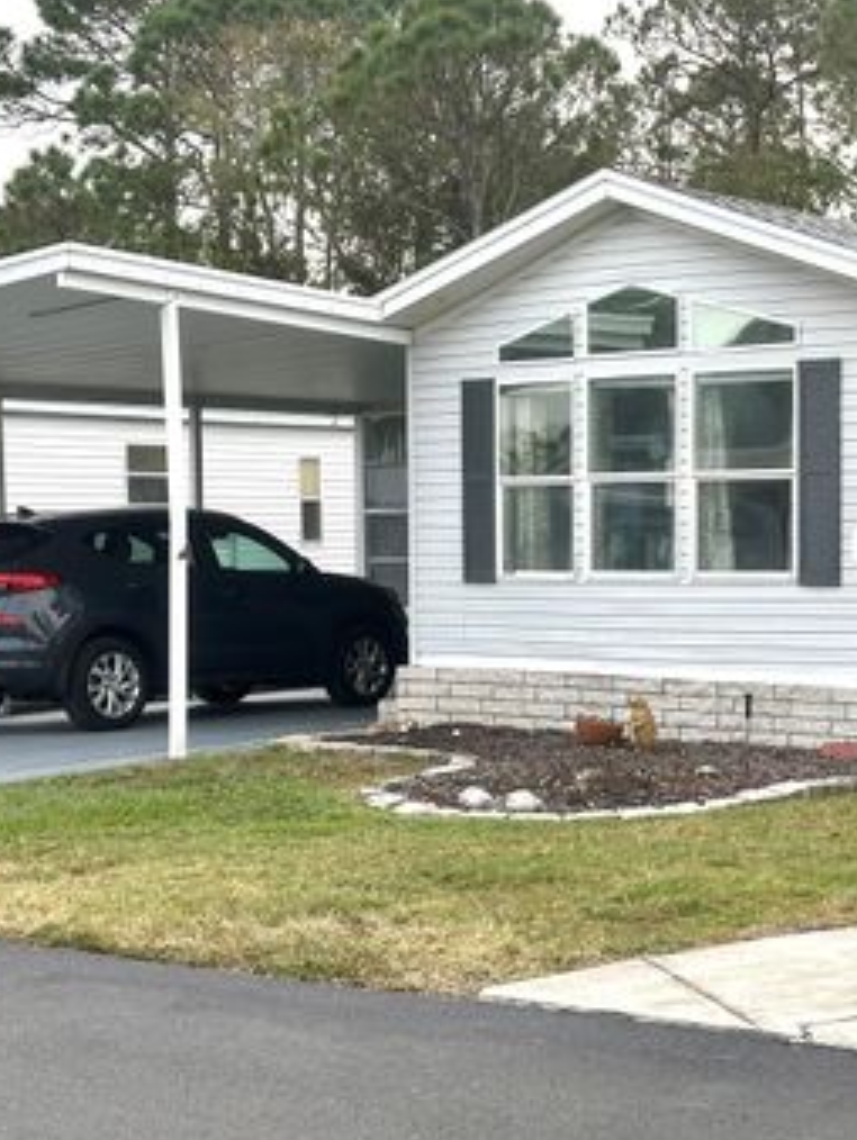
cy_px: 545
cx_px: 634
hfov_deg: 20.6
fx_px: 2341
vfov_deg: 27.4
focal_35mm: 71
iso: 64
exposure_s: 1/638
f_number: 1.78
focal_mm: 6.86
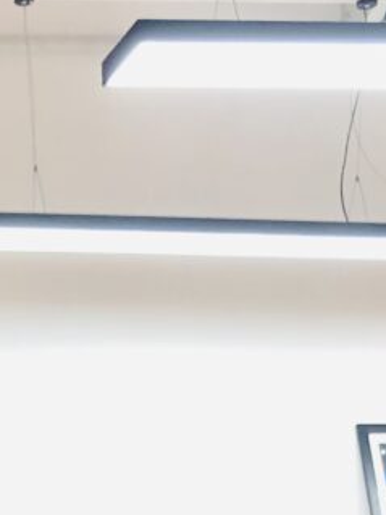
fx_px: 1741
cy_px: 760
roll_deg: +1.1
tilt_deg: -0.6
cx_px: -317
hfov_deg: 11.7
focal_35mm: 117
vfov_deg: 15.6
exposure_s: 1/33
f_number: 1.8
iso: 25
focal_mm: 4
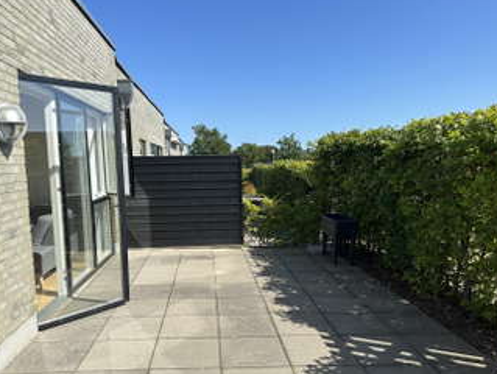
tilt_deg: -6.8
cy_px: 212
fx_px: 402
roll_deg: +1.9
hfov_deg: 63.3
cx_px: 232
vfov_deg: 49.7
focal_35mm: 28
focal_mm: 6.86
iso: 80
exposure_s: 1/4184
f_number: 1.78
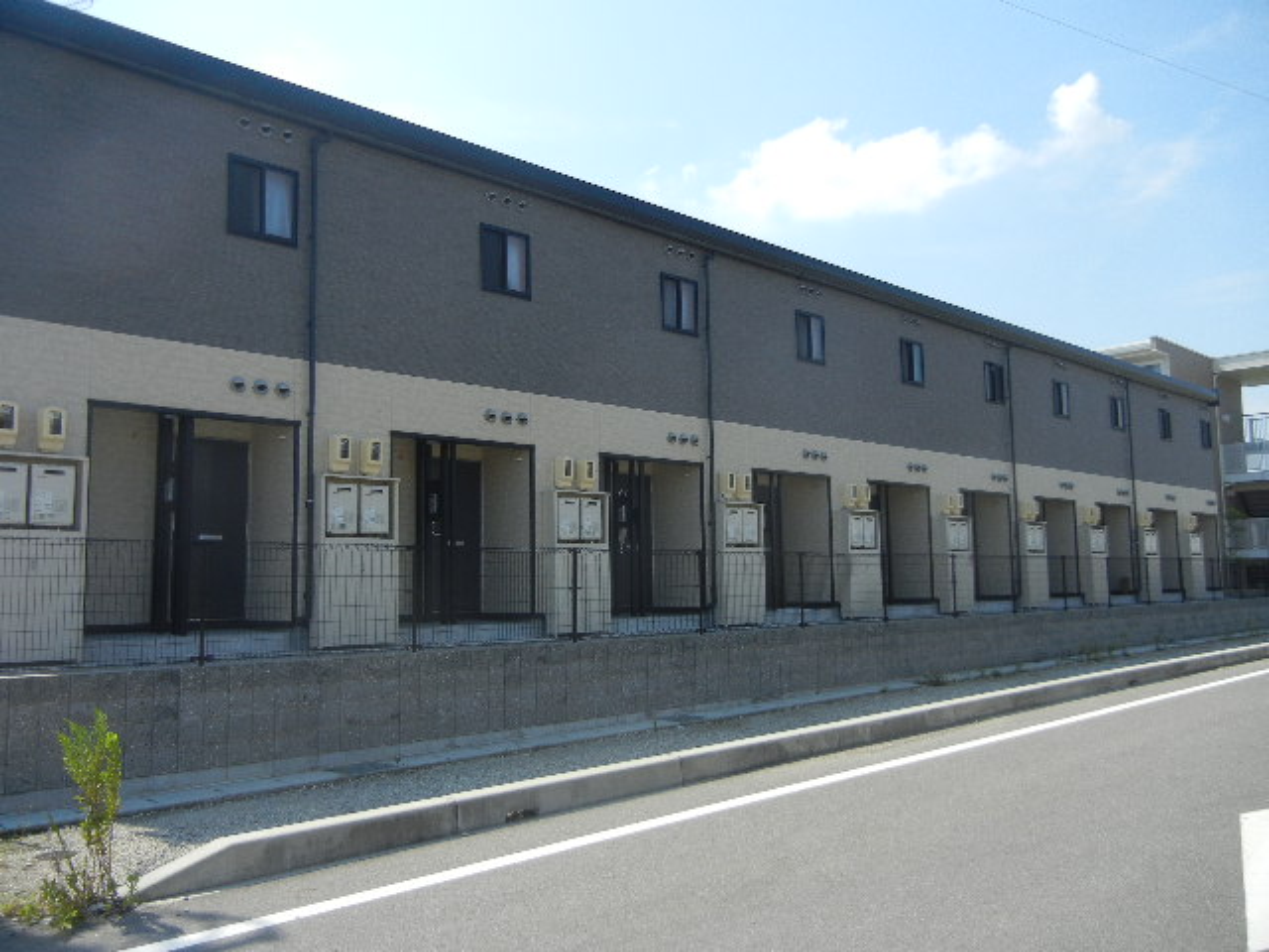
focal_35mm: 30
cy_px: 476
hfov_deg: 60.0
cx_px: 634
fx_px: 1100
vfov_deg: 46.8
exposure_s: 1/294
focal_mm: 5.4
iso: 160
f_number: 7
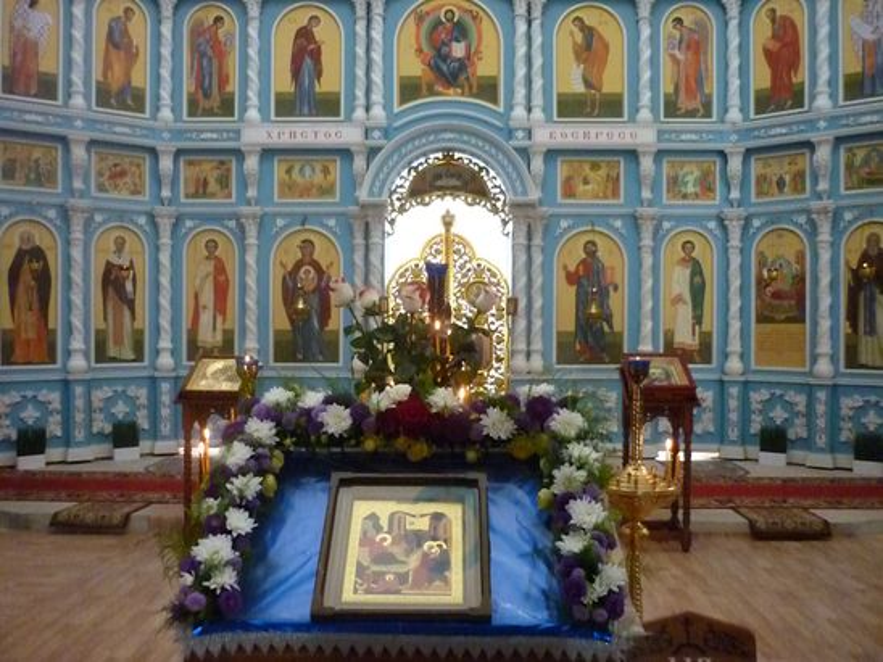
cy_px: 331
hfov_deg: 55.4
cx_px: 442
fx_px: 842
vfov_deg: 42.9
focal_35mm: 33
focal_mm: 5.5
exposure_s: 1/60
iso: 1600
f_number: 2.8
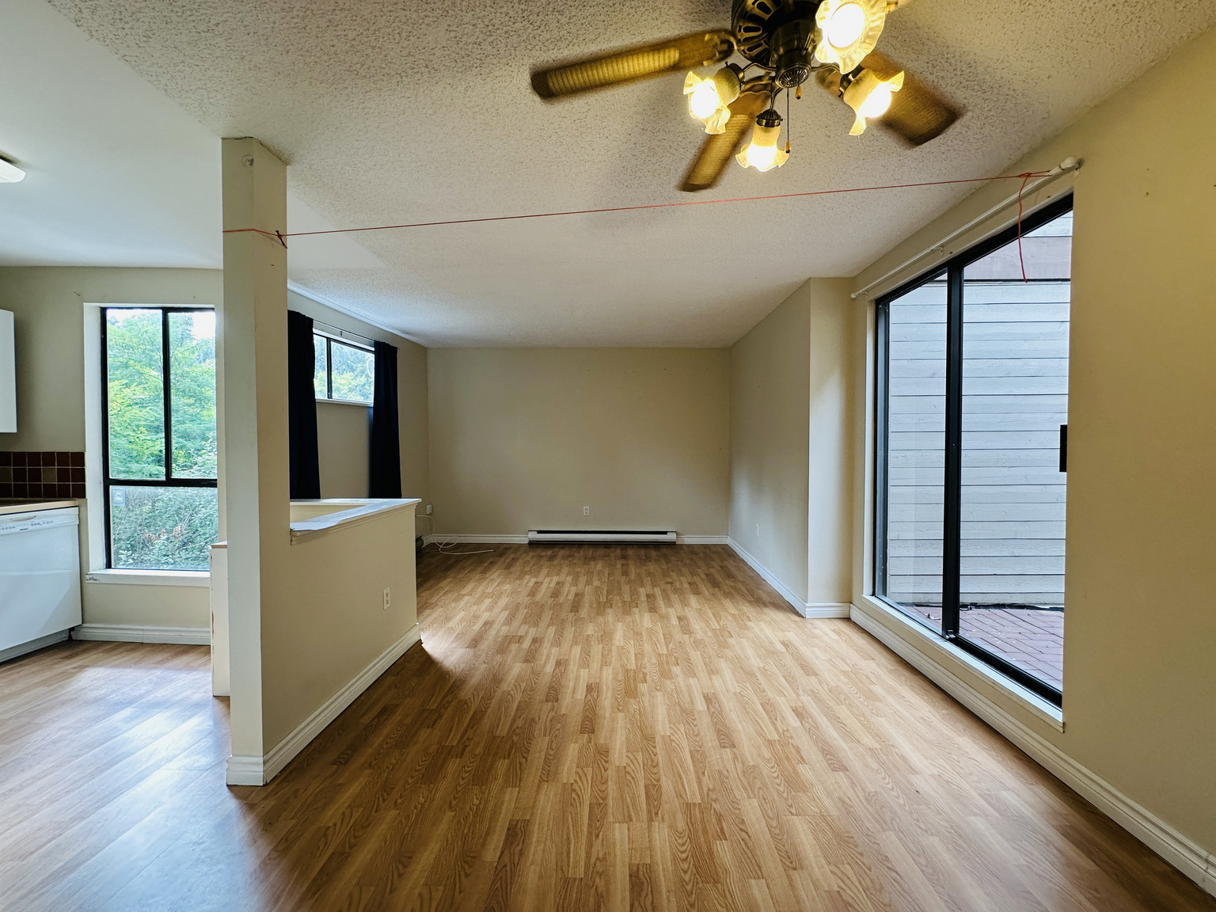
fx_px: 492
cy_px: 456
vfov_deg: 85.7
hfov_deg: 102.1
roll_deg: -0.2
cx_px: 608
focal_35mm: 14
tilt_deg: -1.3
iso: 160
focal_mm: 2.22
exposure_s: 1/120
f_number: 2.2
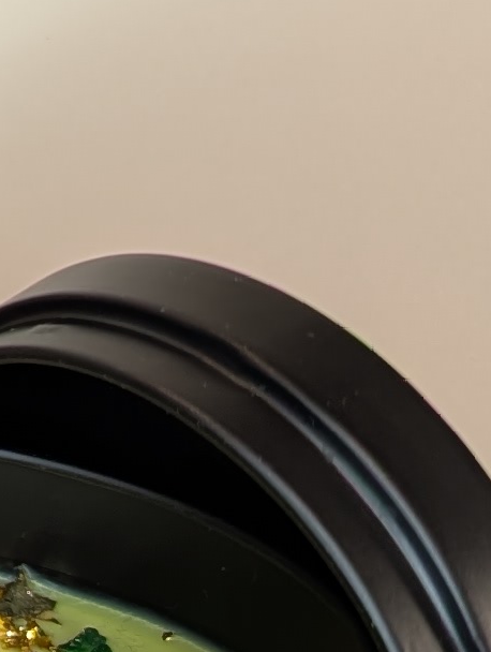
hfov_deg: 8.0
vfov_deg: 12.2
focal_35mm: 161
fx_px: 3036
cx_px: -984
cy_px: 543
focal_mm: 6.9
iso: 26
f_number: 1.68
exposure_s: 1/30.3
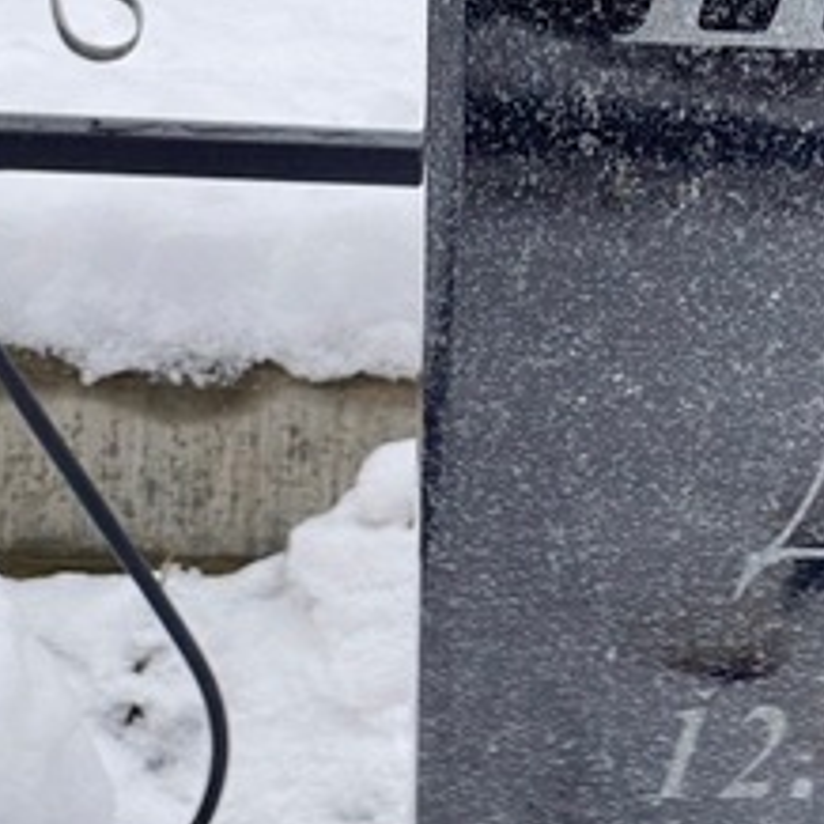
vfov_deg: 10.3
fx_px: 4551
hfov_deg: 9.8
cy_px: 132
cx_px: 1493
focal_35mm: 169
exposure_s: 1/122
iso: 25
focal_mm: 6
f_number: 2
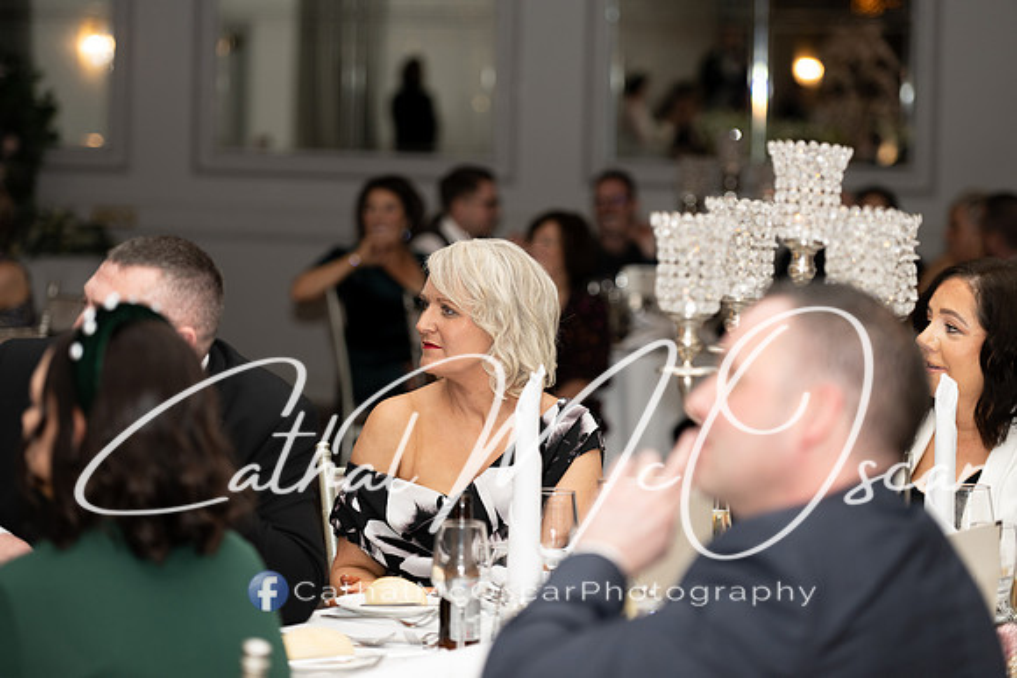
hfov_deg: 17.6
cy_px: 339
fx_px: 3278
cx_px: 508
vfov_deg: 11.8
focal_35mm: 116
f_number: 2.8
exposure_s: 1/160
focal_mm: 116
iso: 400
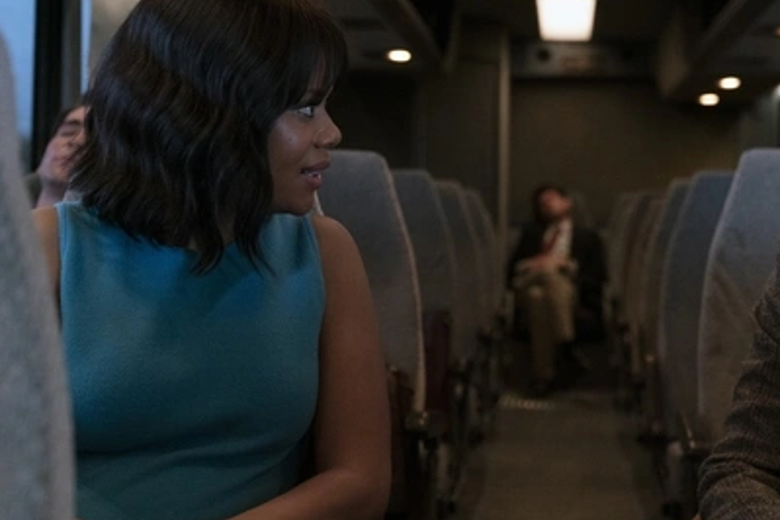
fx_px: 1322
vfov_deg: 22.3
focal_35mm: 61
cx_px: 577
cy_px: 286
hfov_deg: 32.3
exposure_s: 1/80
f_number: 2.8
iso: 3200
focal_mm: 38
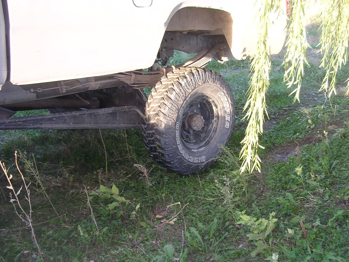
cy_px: 131
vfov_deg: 37.7
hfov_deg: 49.0
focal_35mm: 38
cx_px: 174
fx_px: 383
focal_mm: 5.8
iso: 100
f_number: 2.8
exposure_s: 1/30
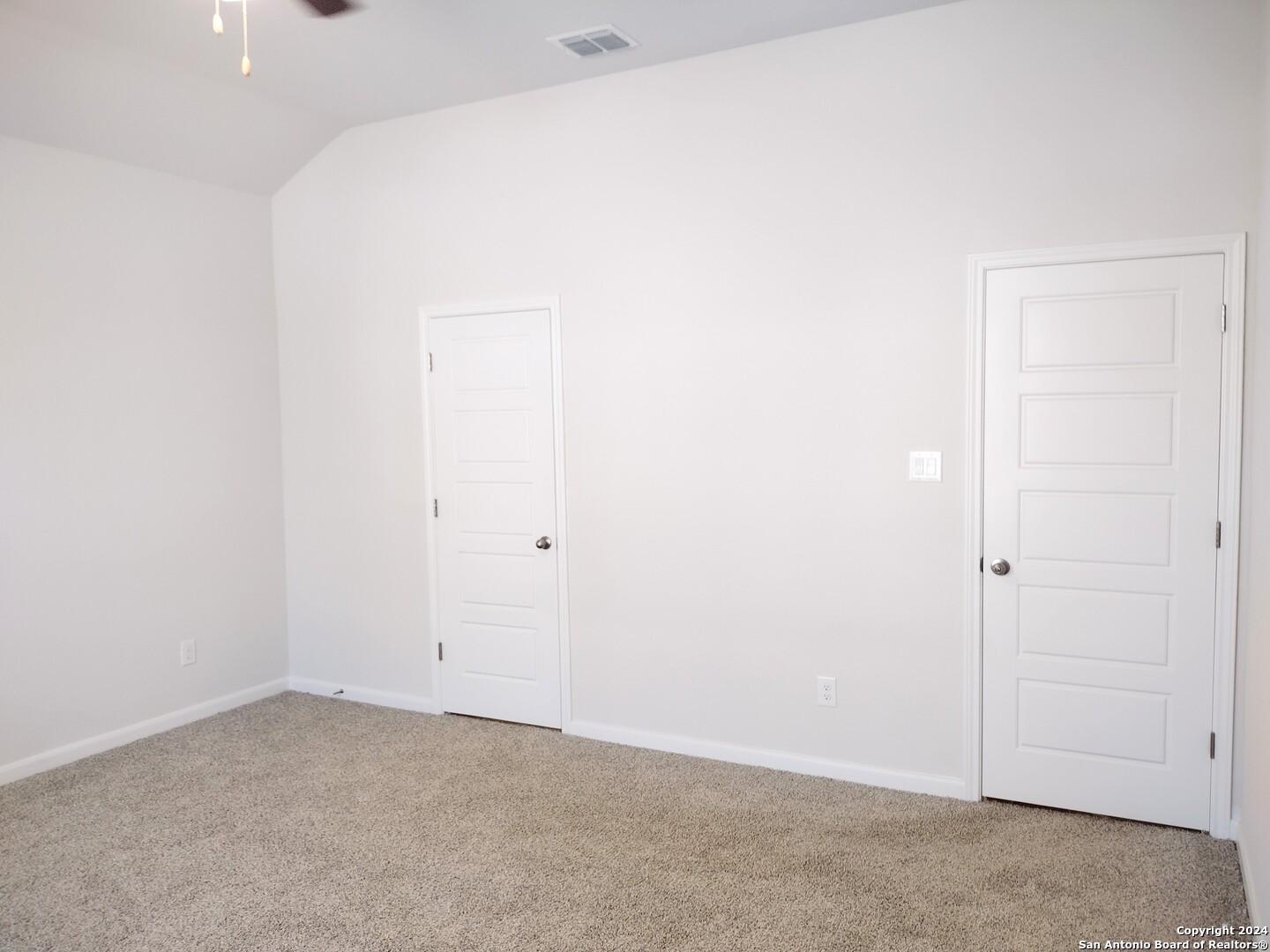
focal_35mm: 27
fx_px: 991
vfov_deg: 51.4
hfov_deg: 65.3
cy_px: 476
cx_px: 635
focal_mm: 4.71
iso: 148
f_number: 1.7
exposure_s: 1/60
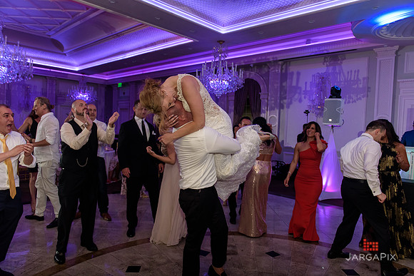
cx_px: 207
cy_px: 138
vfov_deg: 49.6
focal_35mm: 26
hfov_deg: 69.4
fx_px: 299
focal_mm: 26
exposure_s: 1/125
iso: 1600
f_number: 3.2
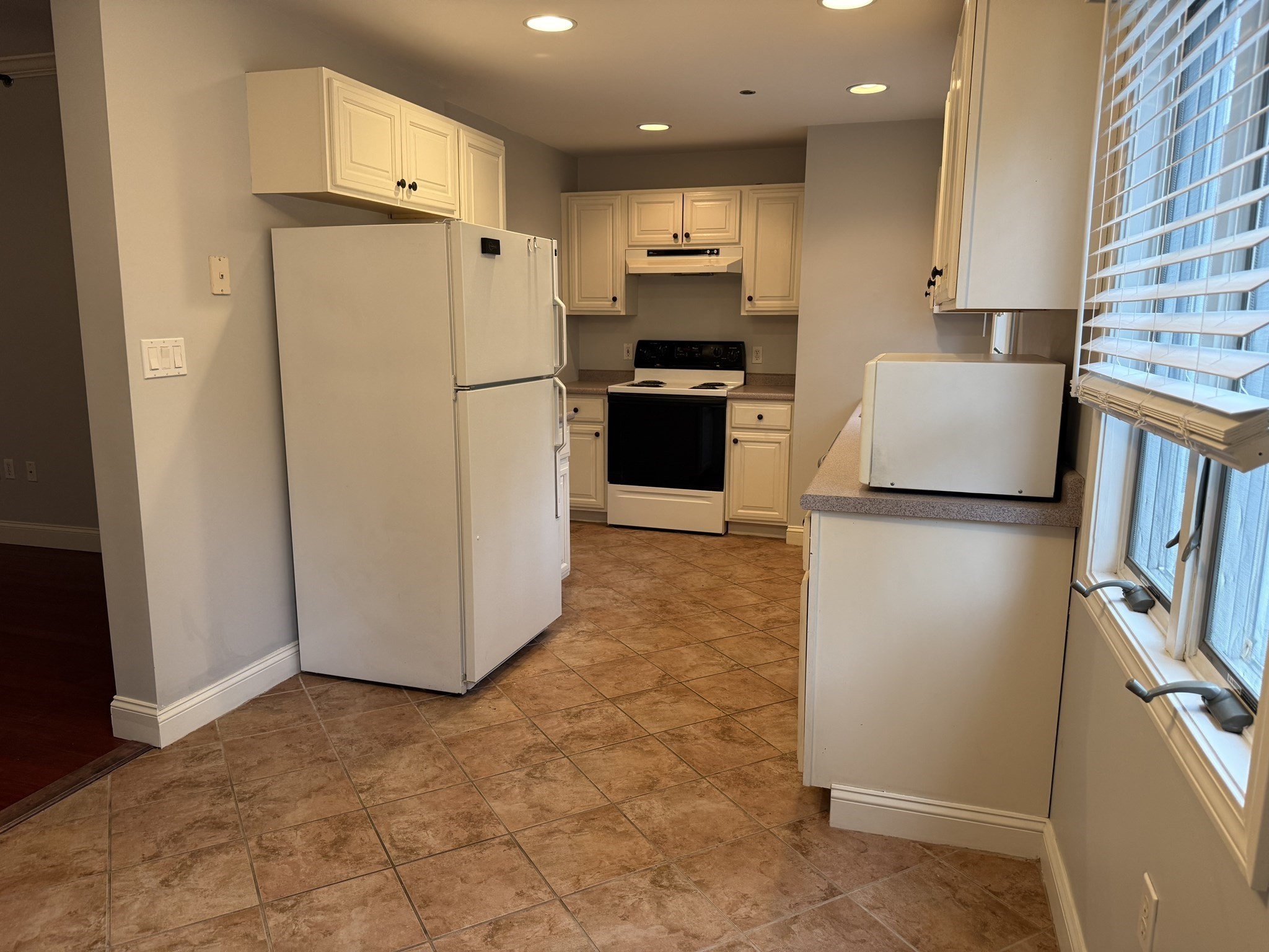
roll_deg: -0.4
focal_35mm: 24
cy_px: 476
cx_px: 634
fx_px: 880
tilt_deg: -9.5
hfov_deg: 71.6
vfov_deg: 56.8
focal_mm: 6.76
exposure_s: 1/120
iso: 160
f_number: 1.78
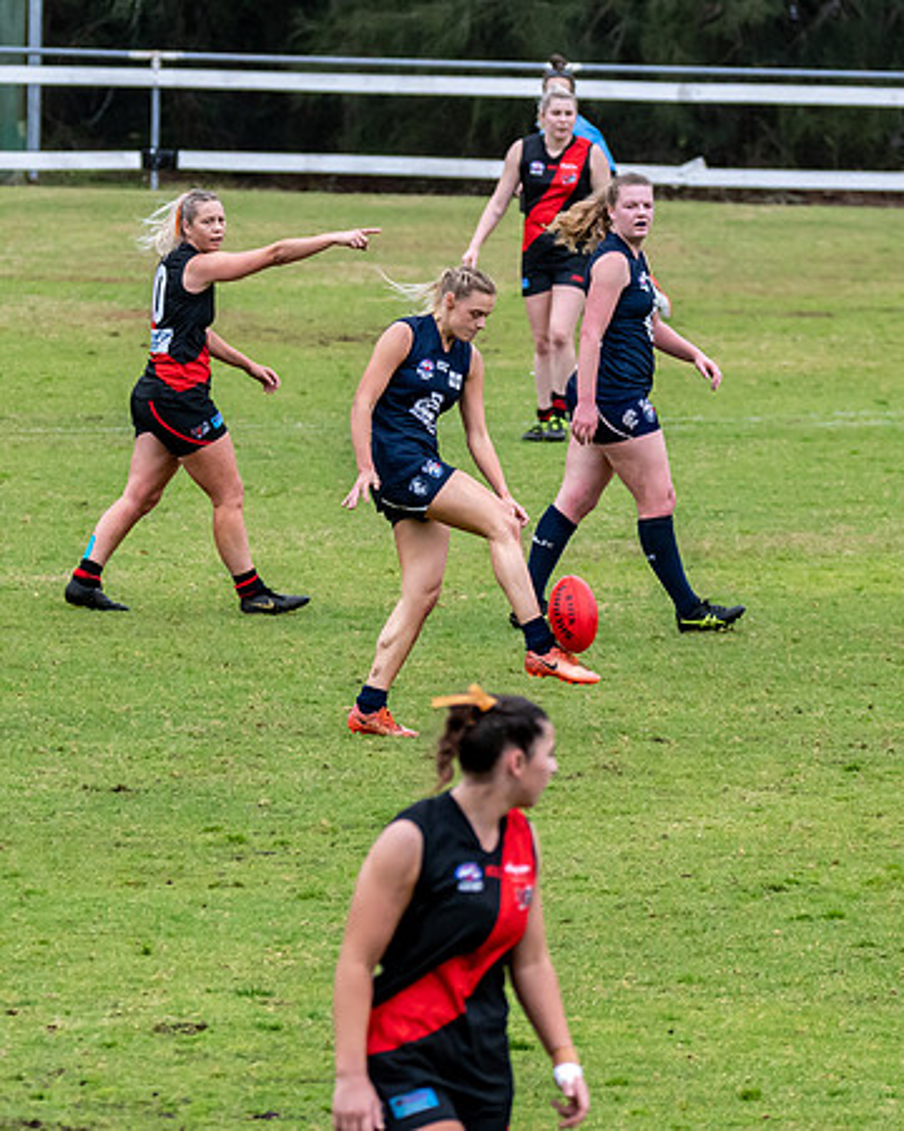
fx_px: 20263
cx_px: 348
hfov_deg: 2.6
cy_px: 455
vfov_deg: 3.2
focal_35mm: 606
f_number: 7.1
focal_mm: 240
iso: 1250
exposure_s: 1/2000
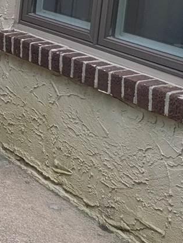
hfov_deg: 13.3
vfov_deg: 21.1
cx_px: -225
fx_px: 625
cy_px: -9
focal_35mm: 89
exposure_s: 1/310
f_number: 2.2
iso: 45
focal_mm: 2.35
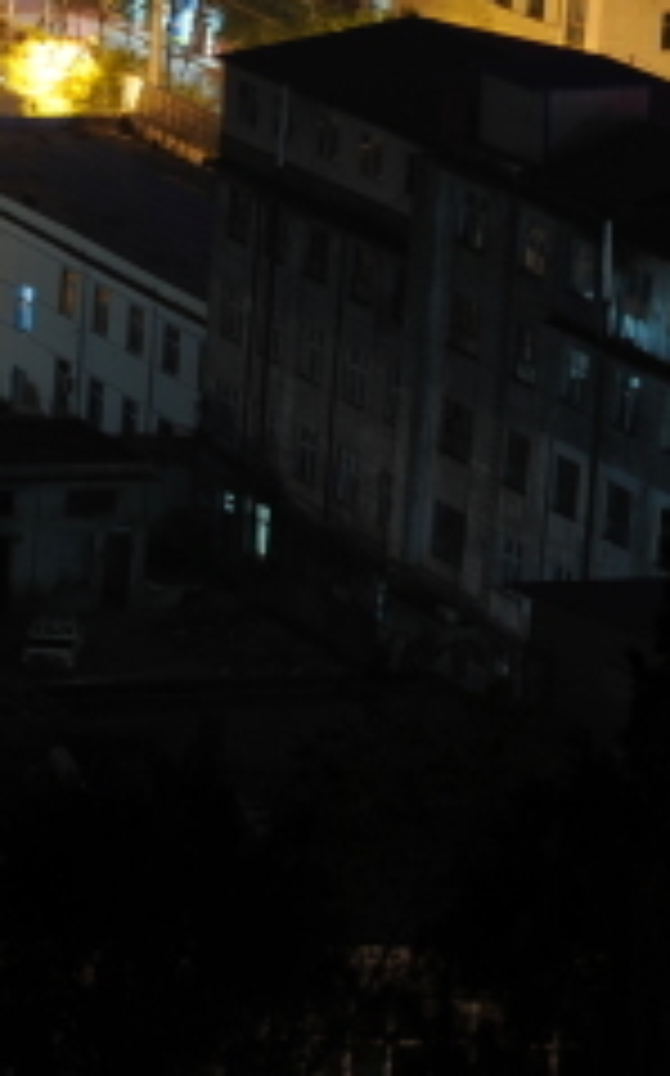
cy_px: -439
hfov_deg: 6.0
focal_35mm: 218
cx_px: -18
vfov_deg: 9.4
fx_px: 6381
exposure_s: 13
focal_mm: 50
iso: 200
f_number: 7.1
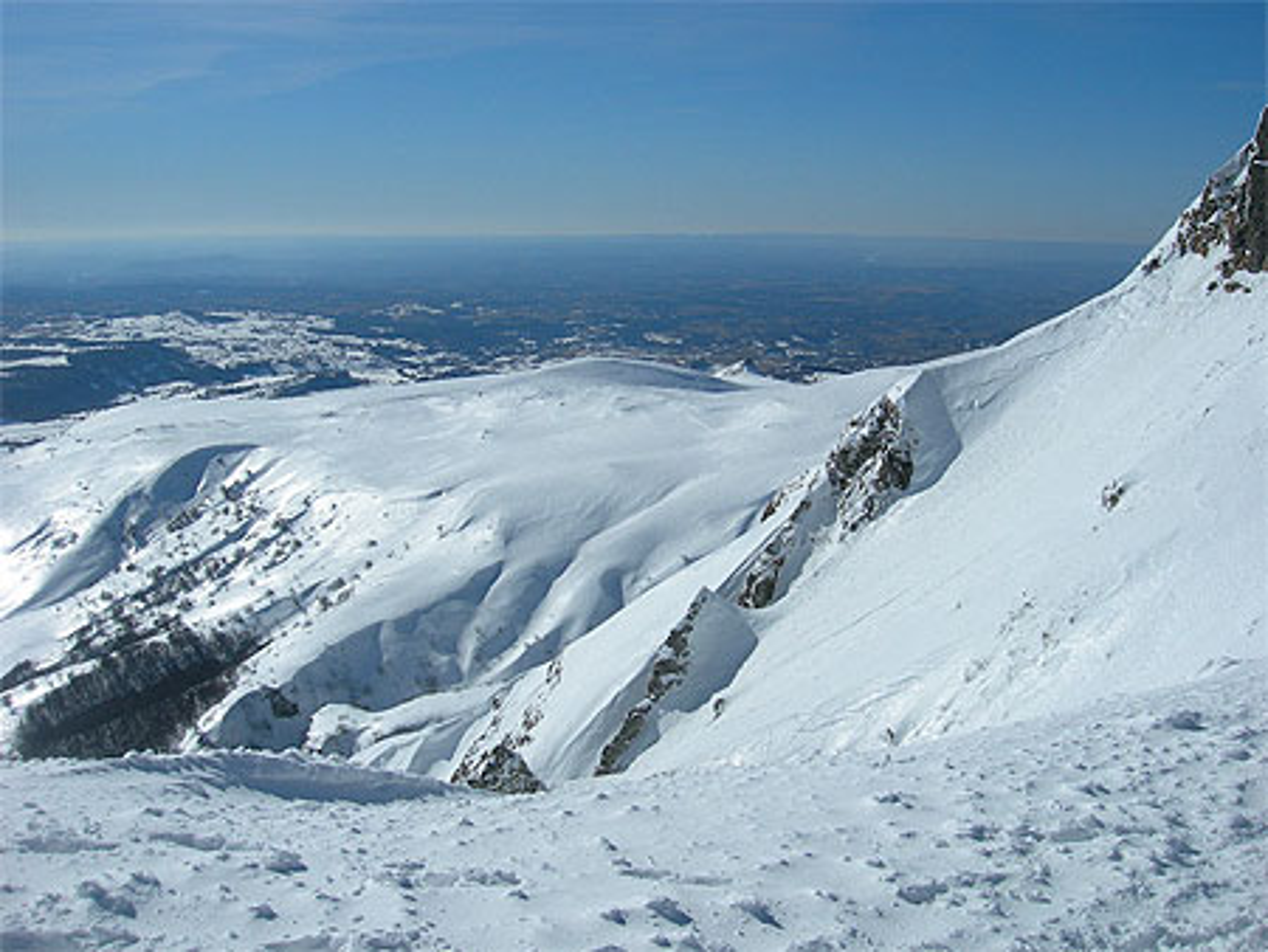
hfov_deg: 49.0
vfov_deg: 37.8
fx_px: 1393
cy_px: 476
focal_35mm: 38
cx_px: 634
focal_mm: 7.8
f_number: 4.8
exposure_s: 1/1880
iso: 50
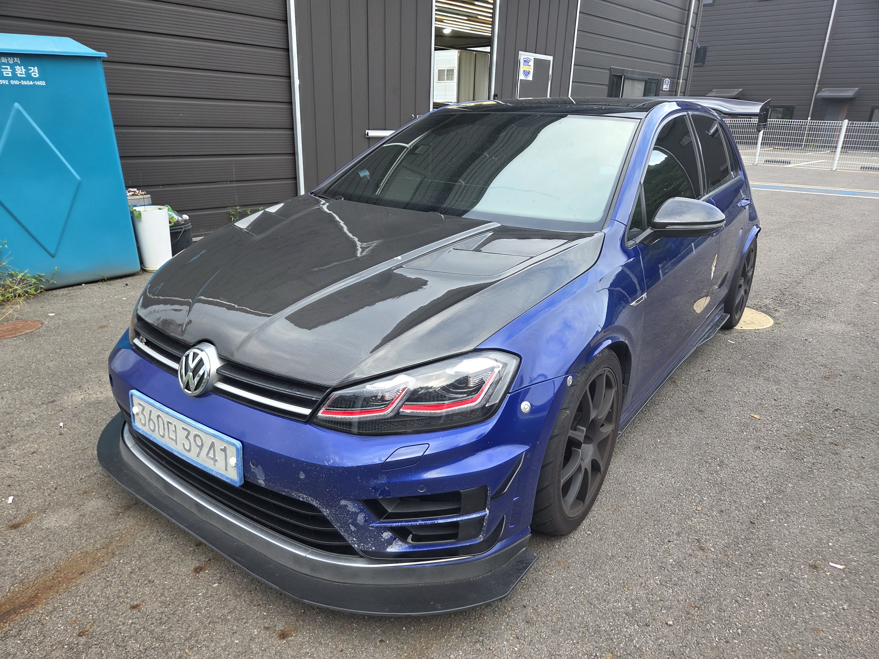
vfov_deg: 58.9
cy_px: 330
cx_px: 440
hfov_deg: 73.9
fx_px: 584
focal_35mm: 23
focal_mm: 5.4
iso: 25
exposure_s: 1/124
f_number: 1.8
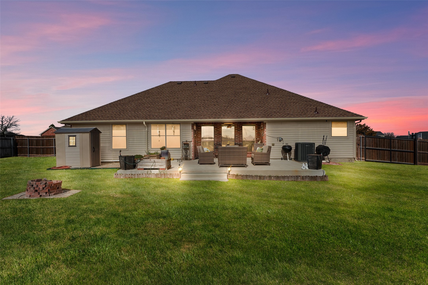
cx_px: 214
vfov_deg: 59.5
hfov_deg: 81.2
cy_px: 142
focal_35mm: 21
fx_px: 250
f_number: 9
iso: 640
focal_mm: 21
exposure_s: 1/2000
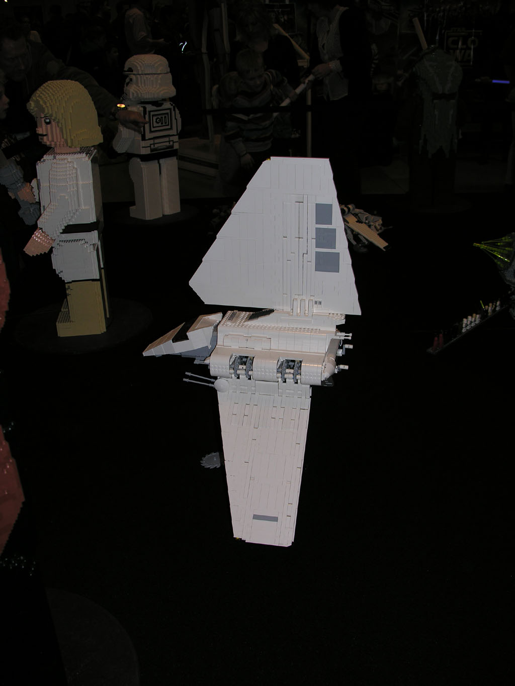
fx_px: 694
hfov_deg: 40.7
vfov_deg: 52.6
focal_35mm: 35
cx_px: 258
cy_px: 343
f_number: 2.8
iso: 50
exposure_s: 1/60.1
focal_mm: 8.9
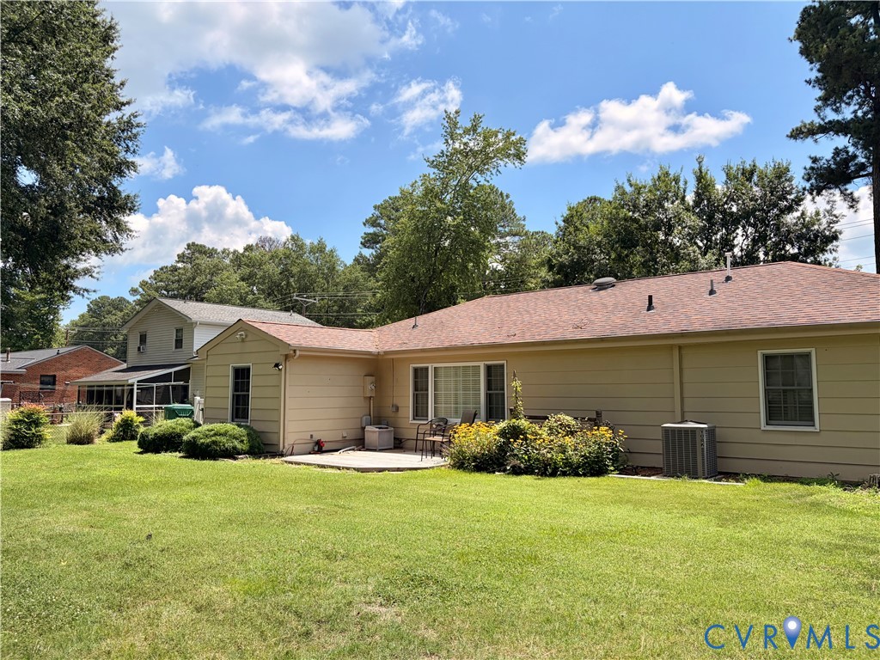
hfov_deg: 67.3
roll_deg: +0.3
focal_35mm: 26
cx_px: 440
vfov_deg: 53.1
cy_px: 330
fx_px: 661
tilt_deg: +6.1
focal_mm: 5.96
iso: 50
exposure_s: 1/3279
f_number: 1.6
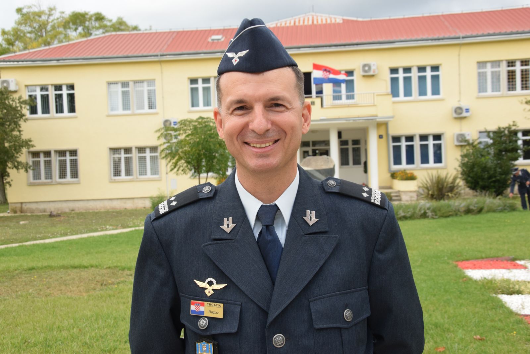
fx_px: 707
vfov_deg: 28.1
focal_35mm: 48
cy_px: 177
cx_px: 265
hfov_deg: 41.1
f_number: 9
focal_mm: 32
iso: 640
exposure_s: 1/320
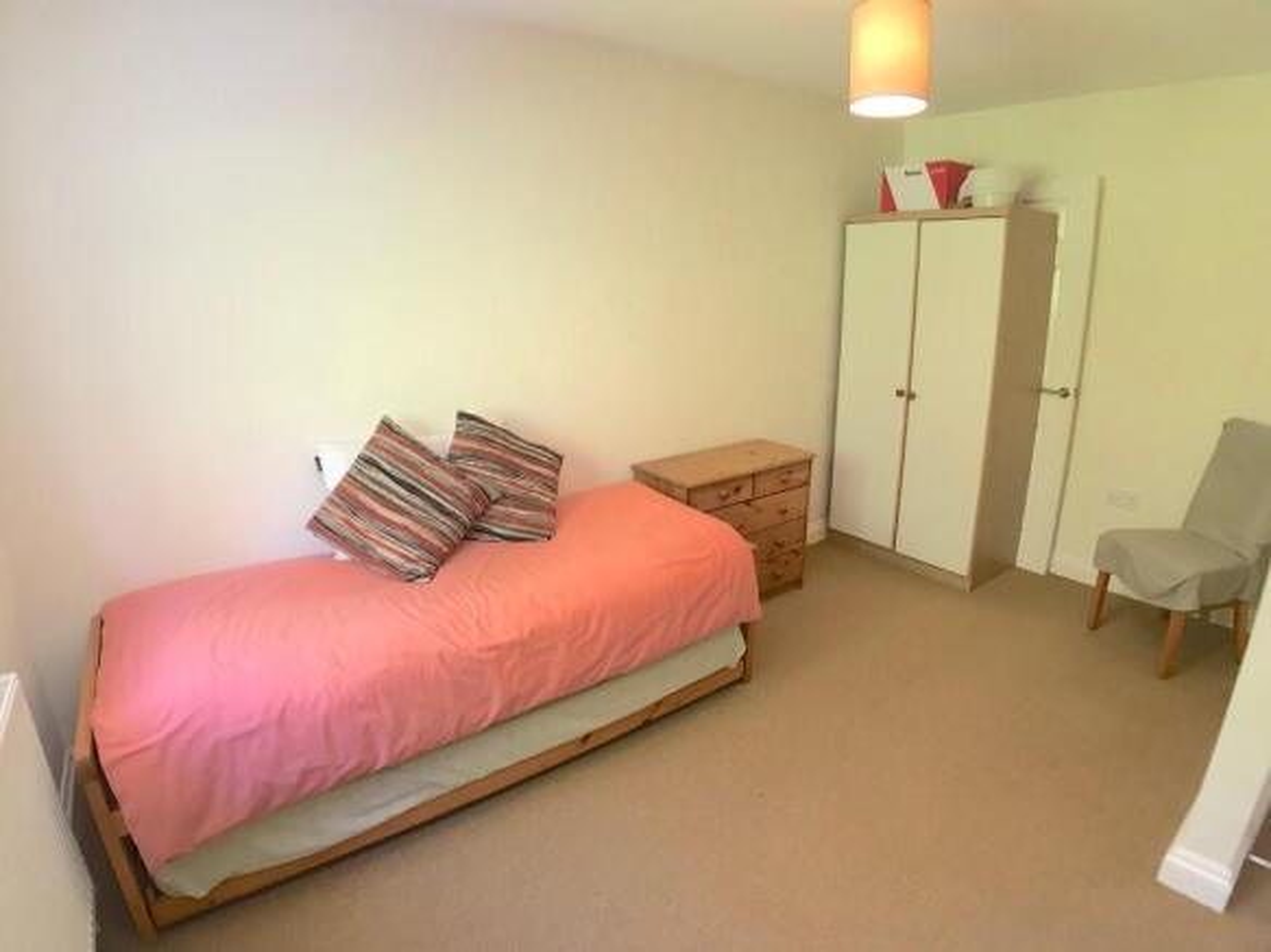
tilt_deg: -15.9
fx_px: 1028
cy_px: 476
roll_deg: +1.1
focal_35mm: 28
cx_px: 636
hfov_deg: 63.5
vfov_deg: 49.7
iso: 40
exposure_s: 1/17
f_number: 1.8
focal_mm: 3.99
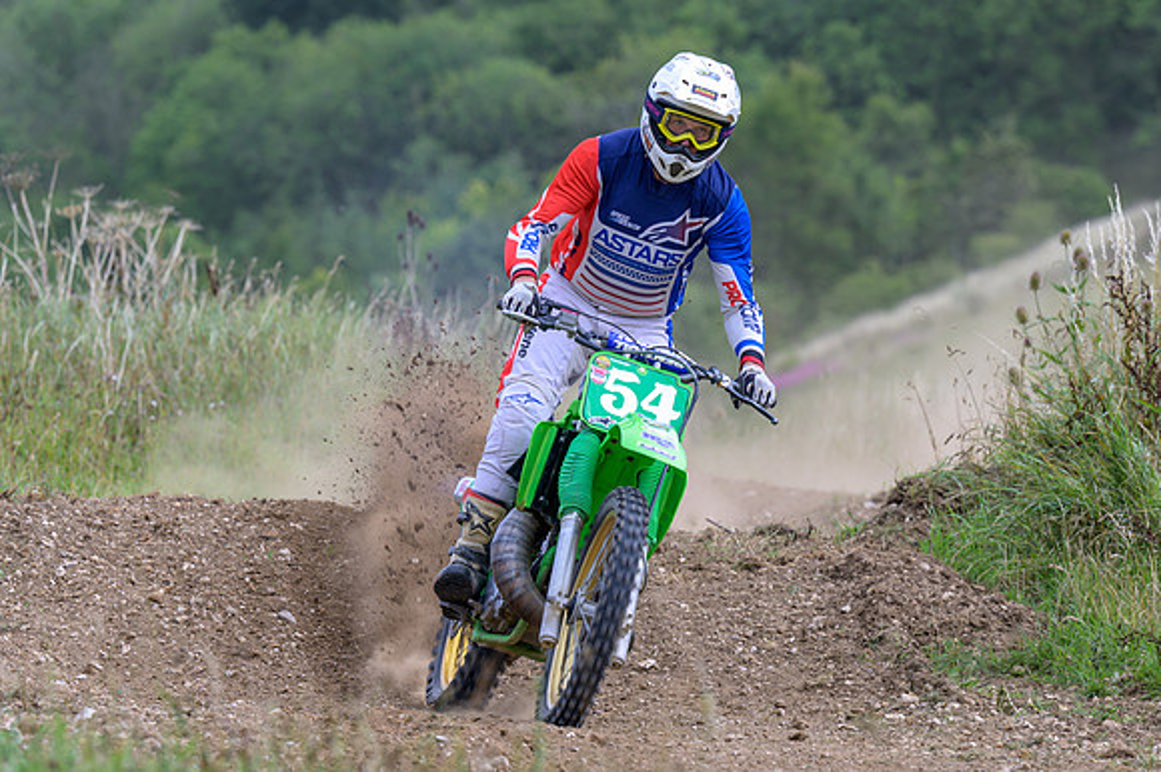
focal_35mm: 251
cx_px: 538
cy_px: 370
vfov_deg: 5.5
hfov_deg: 8.2
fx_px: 8098
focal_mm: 145
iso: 64
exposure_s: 1/500
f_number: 4
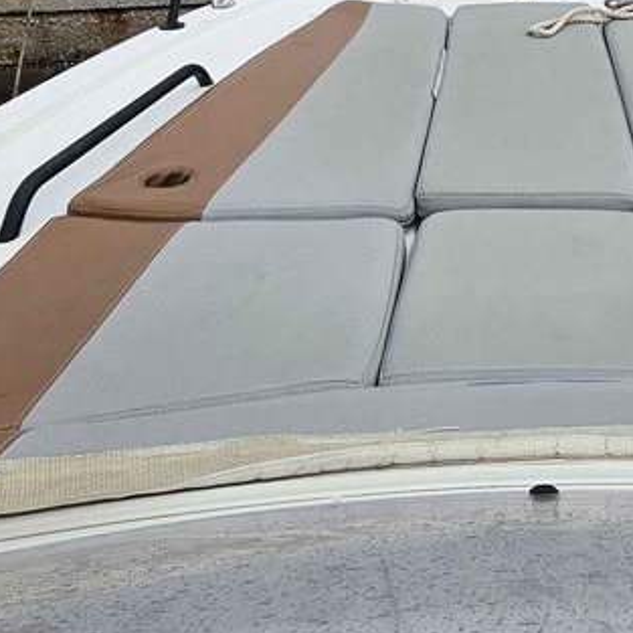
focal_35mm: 44
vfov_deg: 33.6
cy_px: -57
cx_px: 556
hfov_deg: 36.2
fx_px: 910
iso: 50
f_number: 2.2
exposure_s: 1/4886
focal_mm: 2.2
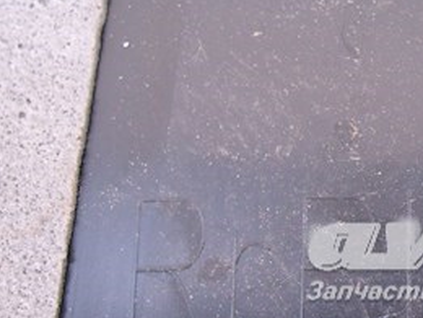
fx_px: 1051
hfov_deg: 21.3
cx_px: 493
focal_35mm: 86
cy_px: 245
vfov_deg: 17.1
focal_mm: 5.8
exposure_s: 1/45
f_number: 2.8
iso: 160
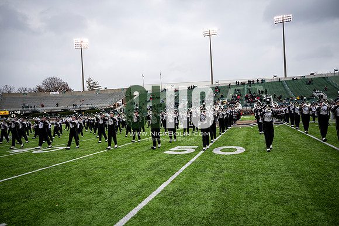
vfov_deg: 53.2
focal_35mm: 24
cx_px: 170
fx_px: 226
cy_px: 113
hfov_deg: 73.7
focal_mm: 24
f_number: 2.8
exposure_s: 1/500
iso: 100
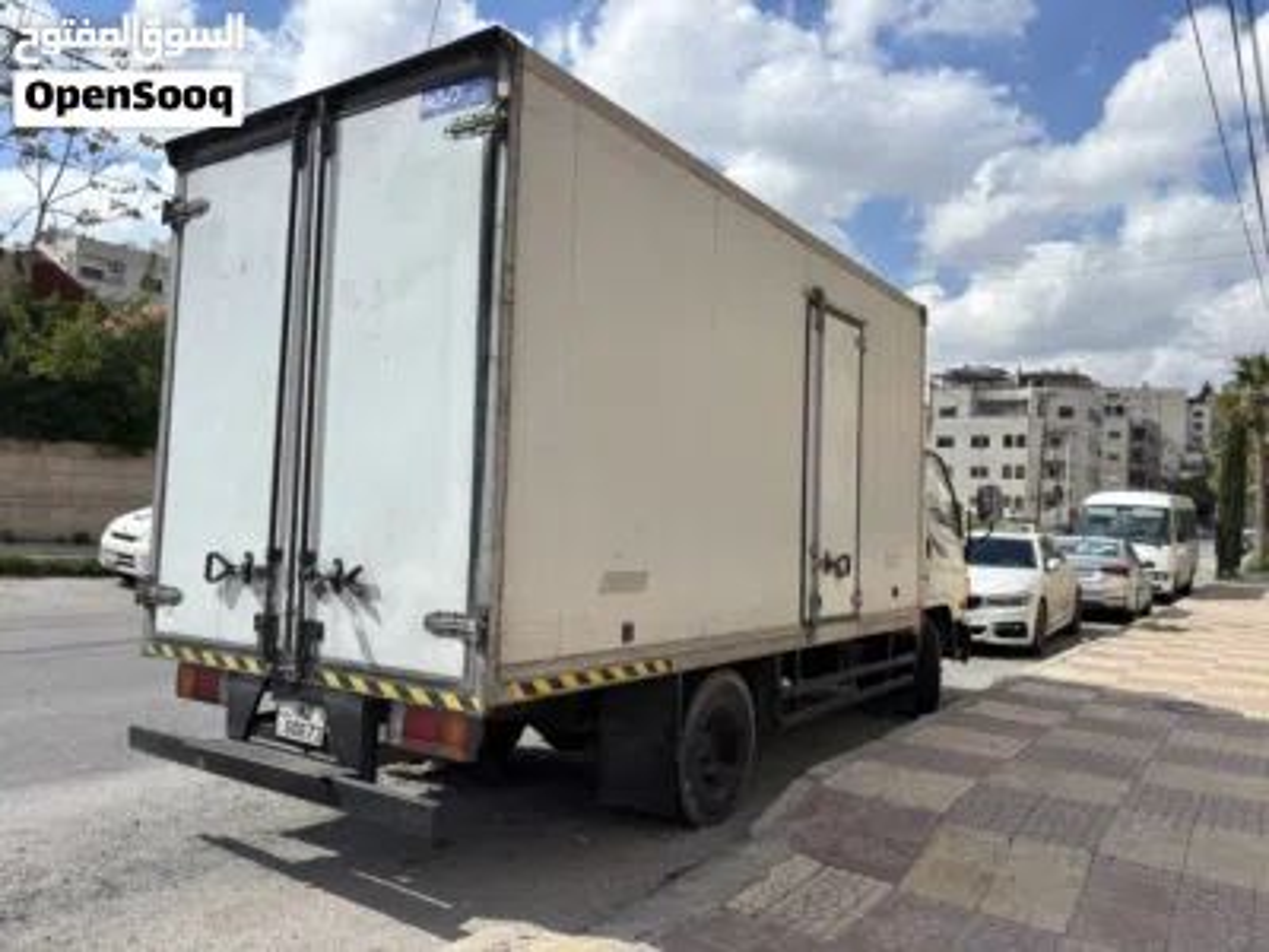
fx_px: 953
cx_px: 634
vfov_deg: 53.1
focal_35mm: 26
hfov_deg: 67.3
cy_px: 476
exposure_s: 1/4425
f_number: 1.6
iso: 50
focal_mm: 5.96
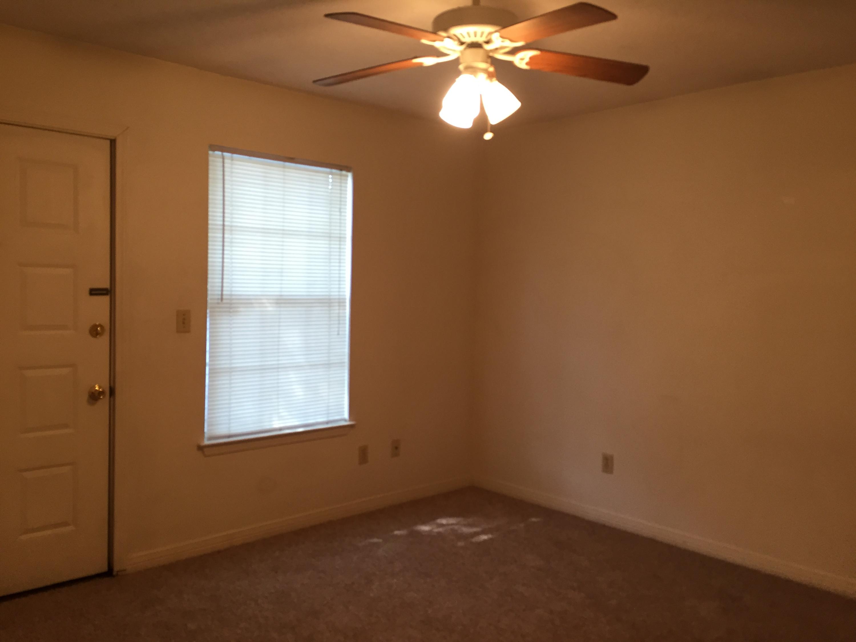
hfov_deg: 61.7
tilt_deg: -2.4
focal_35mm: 29
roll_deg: -2.7
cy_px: 321
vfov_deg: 48.2
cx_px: 428
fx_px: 717
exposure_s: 1/30
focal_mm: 4.15
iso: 80
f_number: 2.2
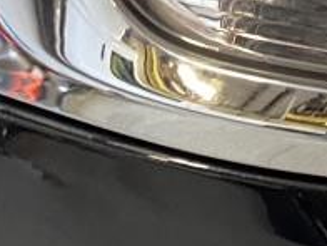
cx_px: 499
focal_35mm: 170
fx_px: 1606
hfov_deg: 11.1
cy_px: -323
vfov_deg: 8.1
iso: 250
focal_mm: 4.25
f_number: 1.8
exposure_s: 1/60
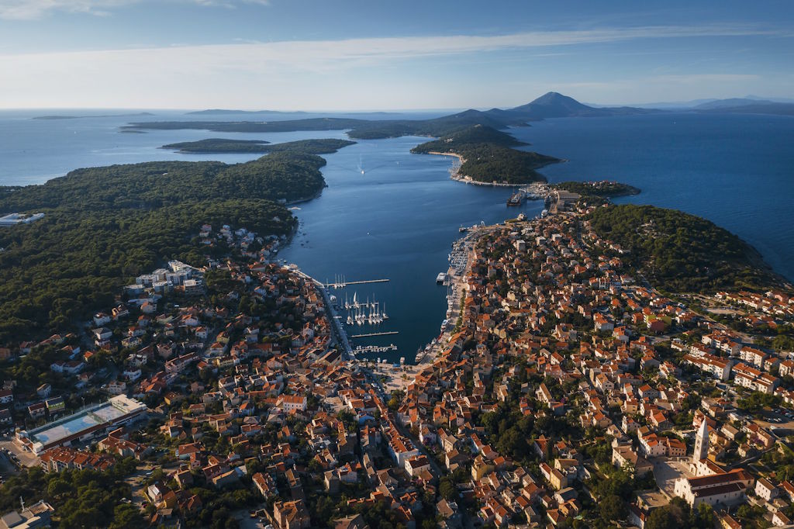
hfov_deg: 65.5
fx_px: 617
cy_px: 264
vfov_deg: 46.4
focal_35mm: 28
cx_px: 397
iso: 100
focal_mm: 10.26
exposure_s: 1/1250
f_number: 5
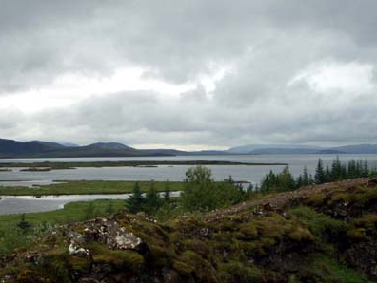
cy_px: 181
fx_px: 741
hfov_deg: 28.3
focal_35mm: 68
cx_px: 120
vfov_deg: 21.6
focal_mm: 8.2
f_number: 5
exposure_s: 1/200
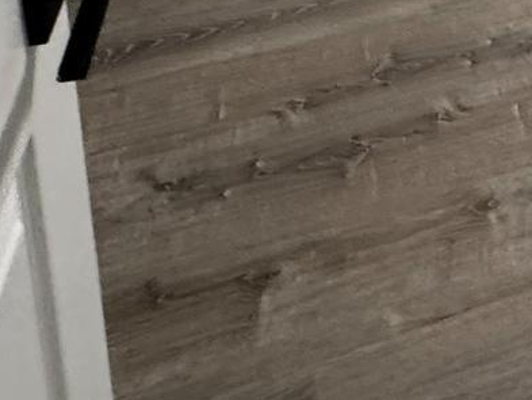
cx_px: 684
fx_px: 1122
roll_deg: -3.4
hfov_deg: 23.7
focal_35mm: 73
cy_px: -419
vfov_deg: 15.6
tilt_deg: -13.6
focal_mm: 2.22
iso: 320
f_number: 2.2
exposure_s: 1/60
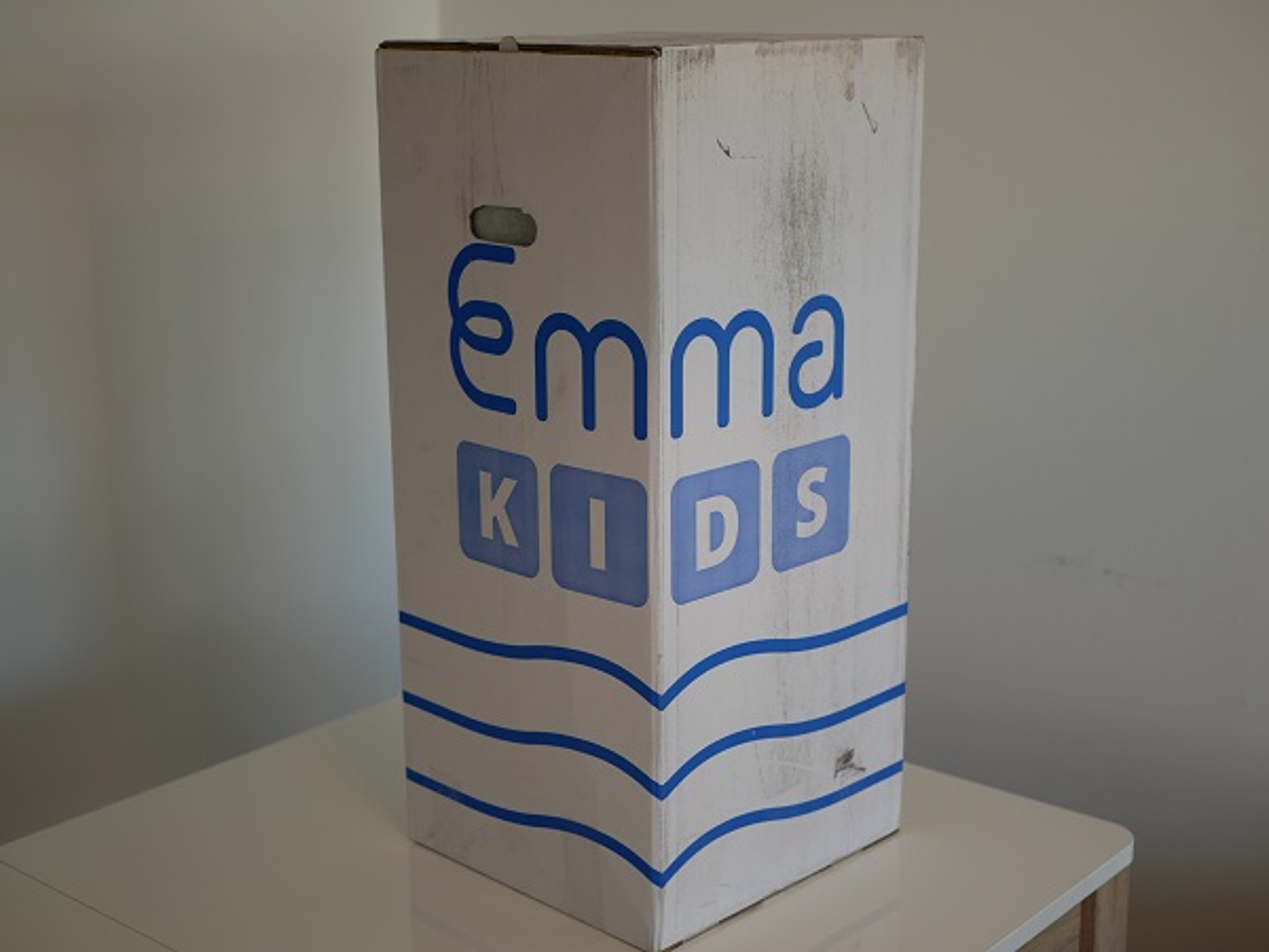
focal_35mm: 50
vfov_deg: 29.1
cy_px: 476
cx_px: 634
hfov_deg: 38.2
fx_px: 1833
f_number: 1.7
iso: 200
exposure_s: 1/100
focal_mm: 25
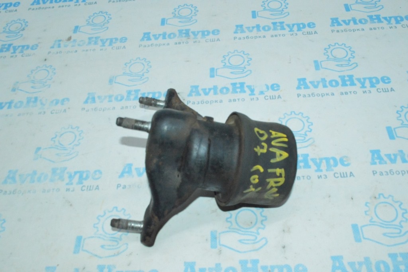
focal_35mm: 33
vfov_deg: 39.9
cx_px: 204
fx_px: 374
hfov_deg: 57.3
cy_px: 136
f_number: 16
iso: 5600
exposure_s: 1/200
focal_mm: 22
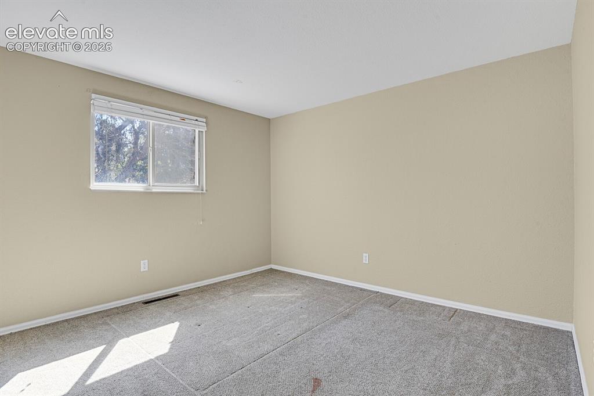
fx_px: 280
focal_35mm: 17
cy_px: 198
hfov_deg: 93.3
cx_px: 297
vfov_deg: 70.4
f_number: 8
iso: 250
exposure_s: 1
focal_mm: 17
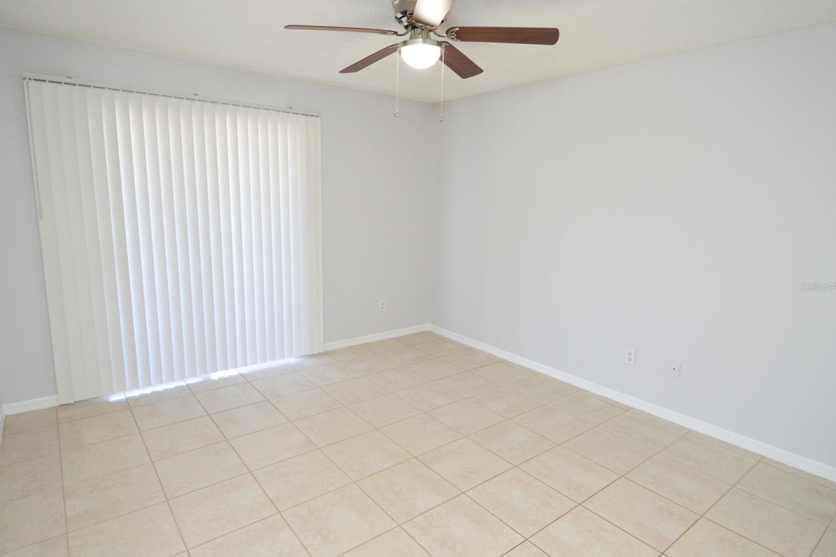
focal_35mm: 19
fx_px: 441
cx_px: 408
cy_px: 286
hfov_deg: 86.9
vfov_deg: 64.5
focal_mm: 12
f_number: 4
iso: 800
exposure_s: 1/60
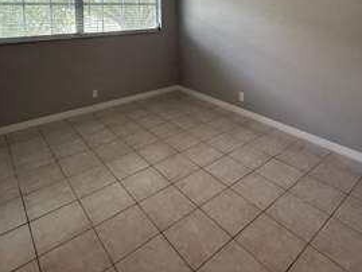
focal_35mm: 25
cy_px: 31
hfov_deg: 69.3
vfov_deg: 49.4
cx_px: 190
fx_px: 262
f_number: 2.2
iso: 250
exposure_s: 1/120
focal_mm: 2.22
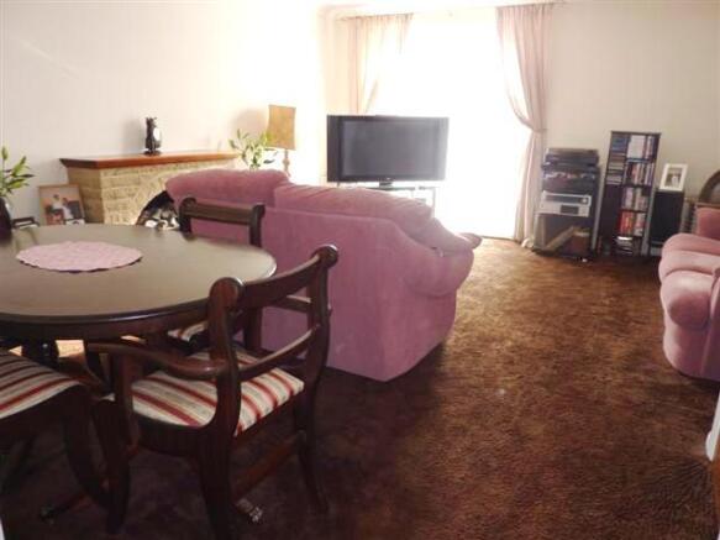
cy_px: 270
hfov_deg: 69.4
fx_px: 520
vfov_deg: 54.9
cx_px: 360
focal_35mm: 25
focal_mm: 4.1
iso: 100
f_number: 3.3
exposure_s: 1/13
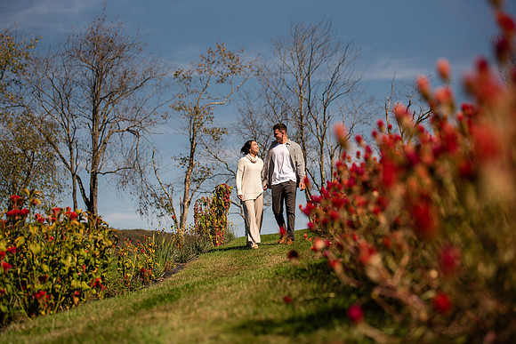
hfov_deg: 28.8
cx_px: 258
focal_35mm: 70
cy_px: 172
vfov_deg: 19.5
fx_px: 1004
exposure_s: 1/4000
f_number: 3.2
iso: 100
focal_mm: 70
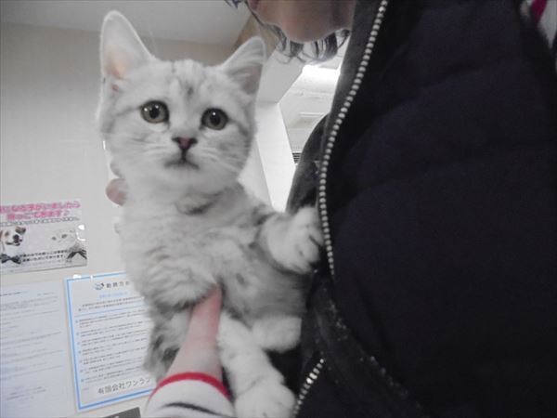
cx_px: 278
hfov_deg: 67.3
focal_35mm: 26
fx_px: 418
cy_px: 209
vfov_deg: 53.1
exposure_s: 1/80
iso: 1600
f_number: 3.5
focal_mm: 4.6
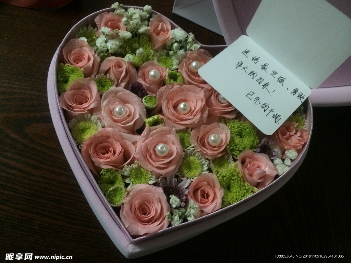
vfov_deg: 46.8
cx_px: 176
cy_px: 132
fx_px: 304
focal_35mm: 30
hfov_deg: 60.0
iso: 320
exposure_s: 1/20
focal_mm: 4.12
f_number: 2.2
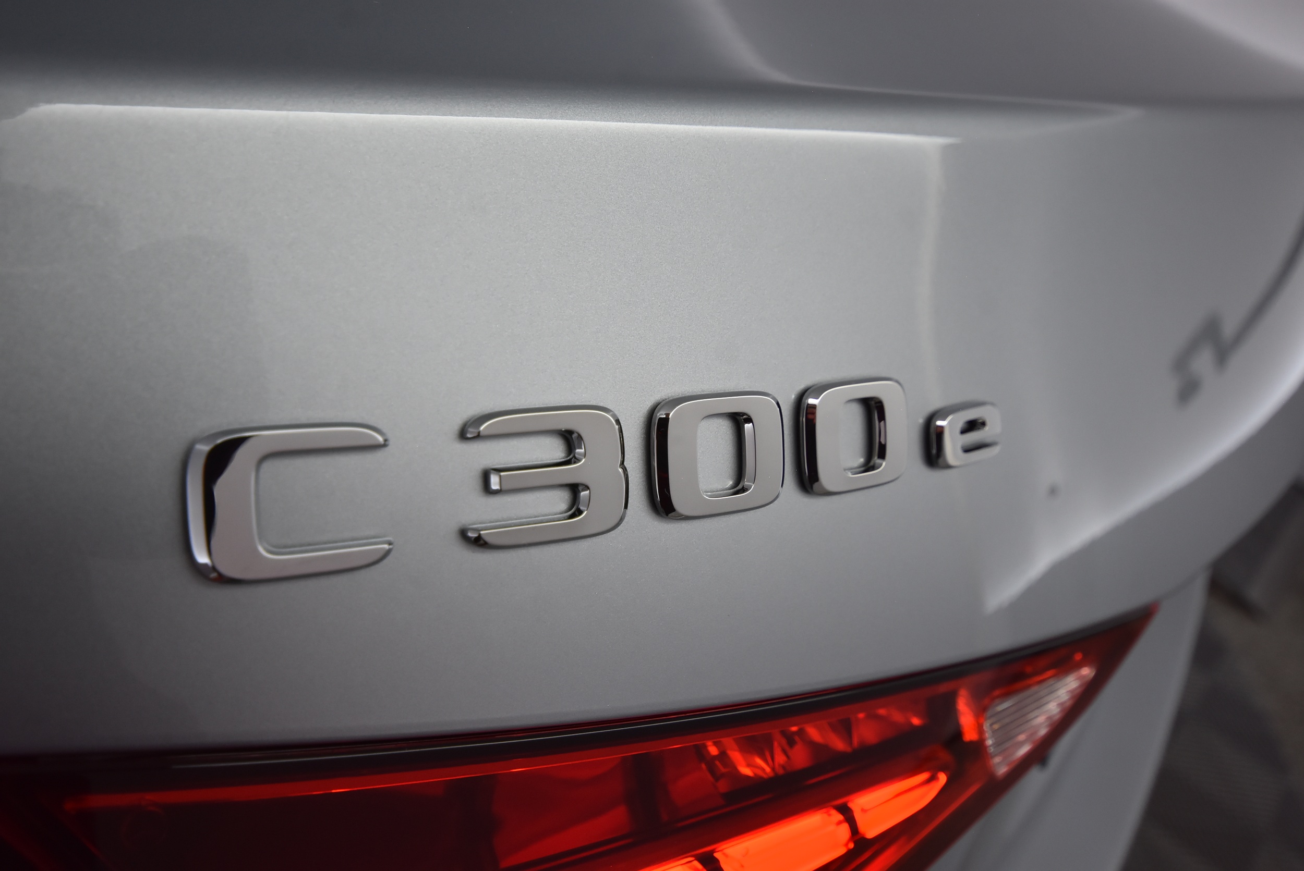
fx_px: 1087
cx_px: 652
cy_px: 436
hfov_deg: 61.9
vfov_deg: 43.7
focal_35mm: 30
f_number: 5.6
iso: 800
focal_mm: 20
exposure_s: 1/100
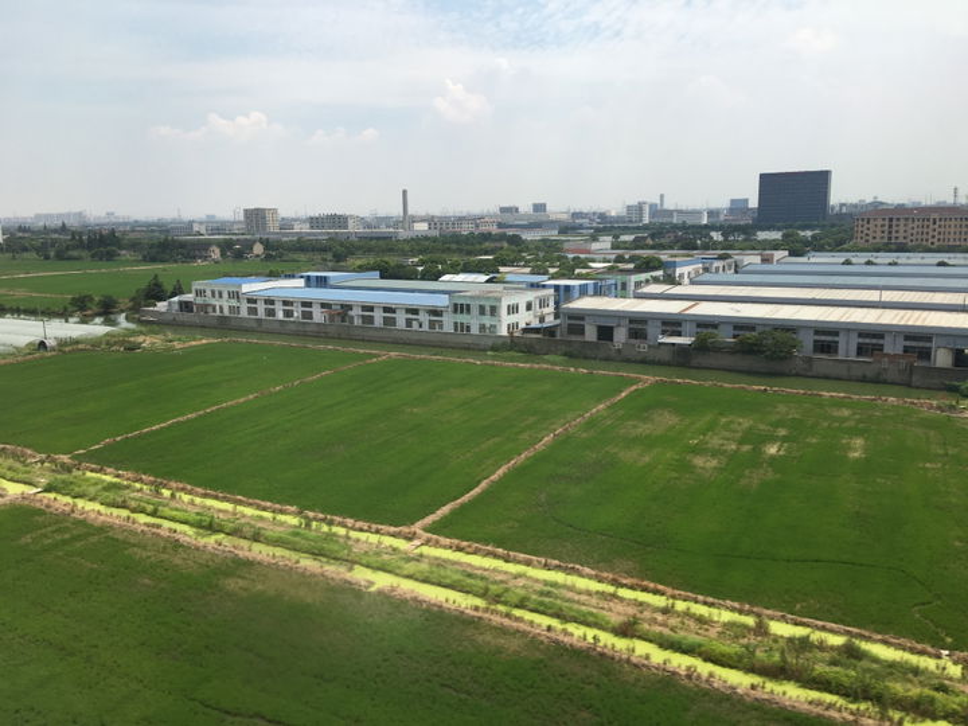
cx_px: 484
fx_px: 811
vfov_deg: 48.2
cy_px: 363
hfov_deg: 61.7
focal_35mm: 29
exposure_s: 1/455
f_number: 2.2
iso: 25
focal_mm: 4.15
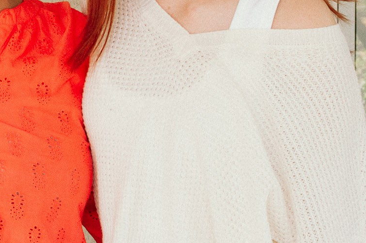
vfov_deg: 8.7
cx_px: -46
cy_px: -56
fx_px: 1585
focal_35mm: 156
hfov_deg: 12.9
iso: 500
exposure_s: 1/160
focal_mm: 35
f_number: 8
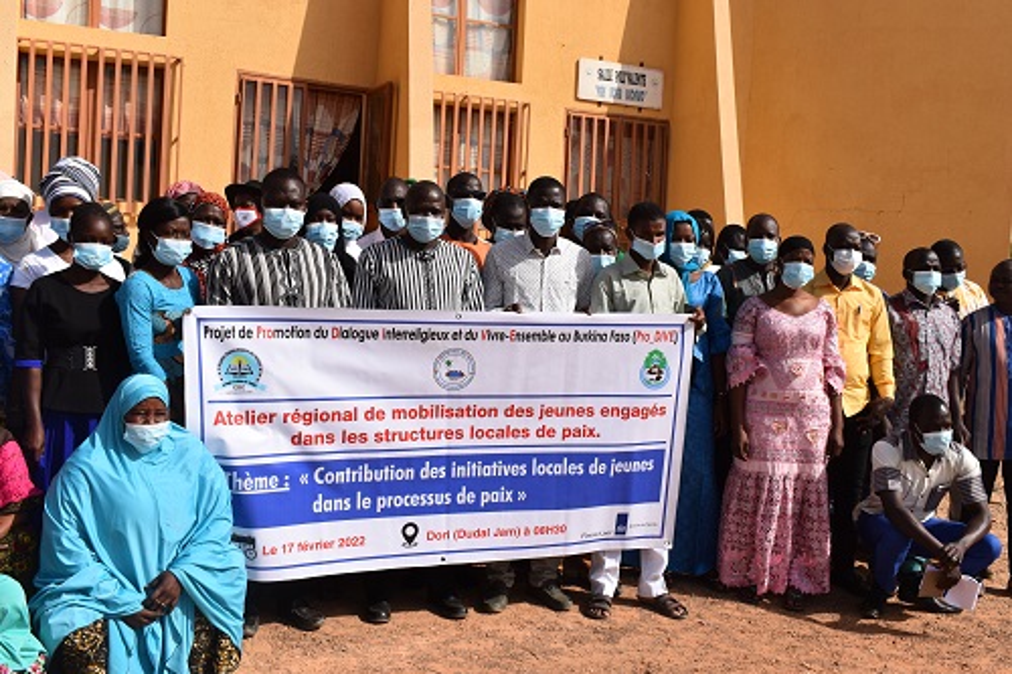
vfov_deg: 35.5
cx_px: 506
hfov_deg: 51.3
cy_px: 337
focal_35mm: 38
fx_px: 1054
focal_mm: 25
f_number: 11
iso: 200
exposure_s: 1/500
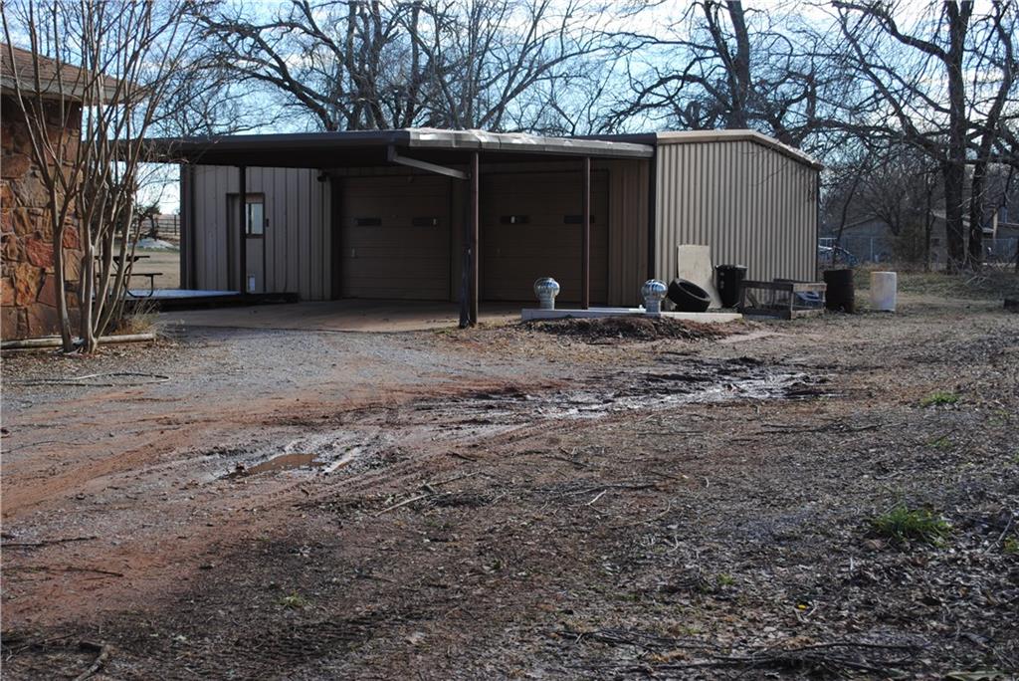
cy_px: 340
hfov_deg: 36.9
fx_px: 1529
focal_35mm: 54
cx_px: 510
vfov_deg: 25.1
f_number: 6.3
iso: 100
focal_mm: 36
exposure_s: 1/160
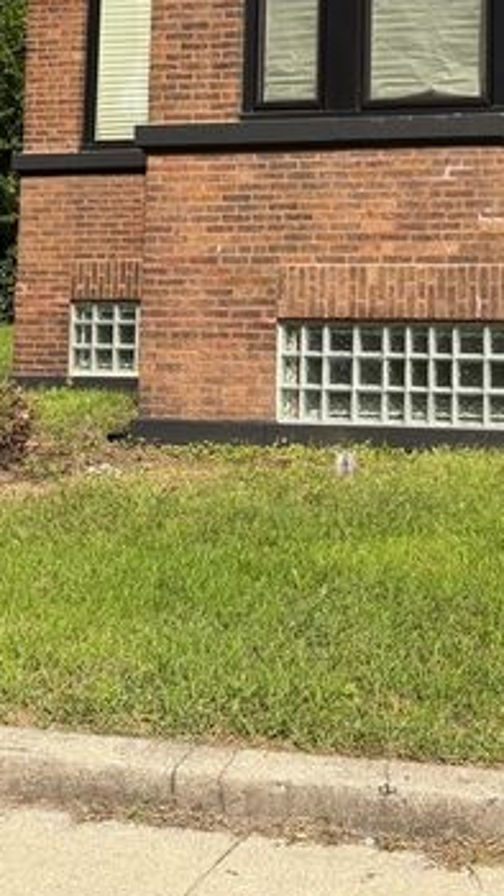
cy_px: 65
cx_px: 540
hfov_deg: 21.2
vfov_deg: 35.8
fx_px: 1282
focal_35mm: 54
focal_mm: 5.96
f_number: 1.6
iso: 50
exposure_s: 1/2865
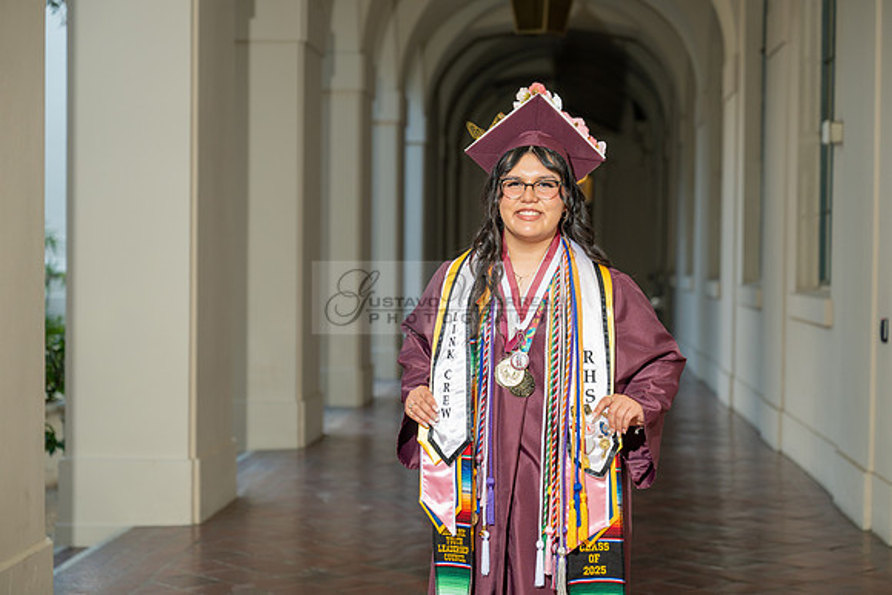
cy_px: 298
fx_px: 1735
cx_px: 446
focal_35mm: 70
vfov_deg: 19.5
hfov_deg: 28.8
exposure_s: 1/200
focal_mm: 70
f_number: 3.5
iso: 200
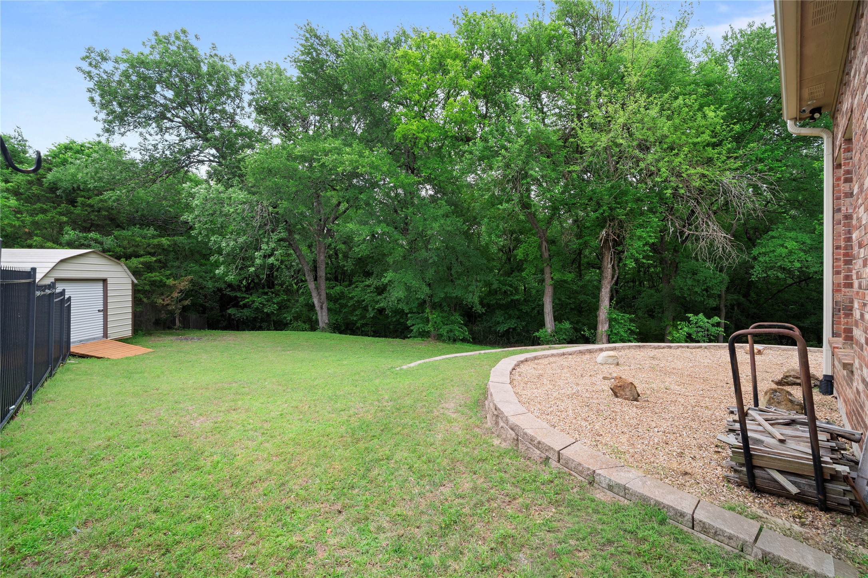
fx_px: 338
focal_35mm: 14
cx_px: 434
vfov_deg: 81.2
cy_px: 289
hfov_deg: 104.3
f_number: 9
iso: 250
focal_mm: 14
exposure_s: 1/30
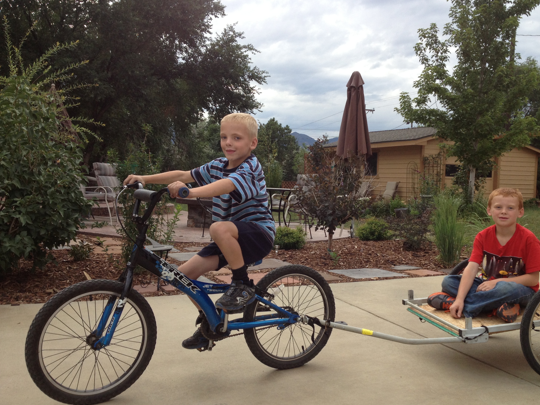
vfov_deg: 35.9
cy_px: 215
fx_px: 624
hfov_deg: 46.7
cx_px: 308
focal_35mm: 40
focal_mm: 4.28
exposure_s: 1/370
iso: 50
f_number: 2.4
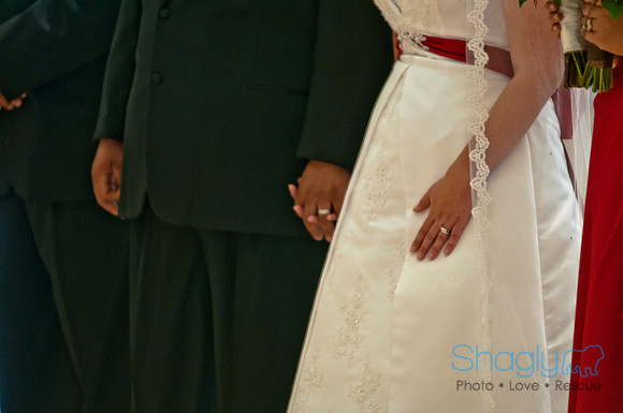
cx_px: 312
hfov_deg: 6.9
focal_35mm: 300
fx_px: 5184
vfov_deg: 4.6
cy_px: 206
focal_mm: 200
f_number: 2.8
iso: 400
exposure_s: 1/100
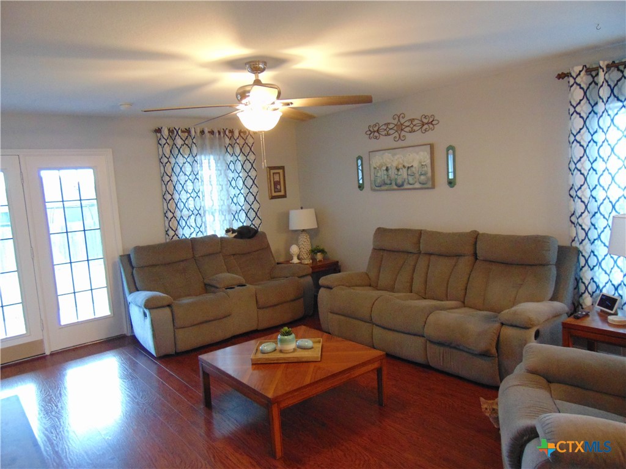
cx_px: 313
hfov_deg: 69.4
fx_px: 452
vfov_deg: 54.9
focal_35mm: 25
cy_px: 234
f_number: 3
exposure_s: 1/25
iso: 400
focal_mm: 4.5
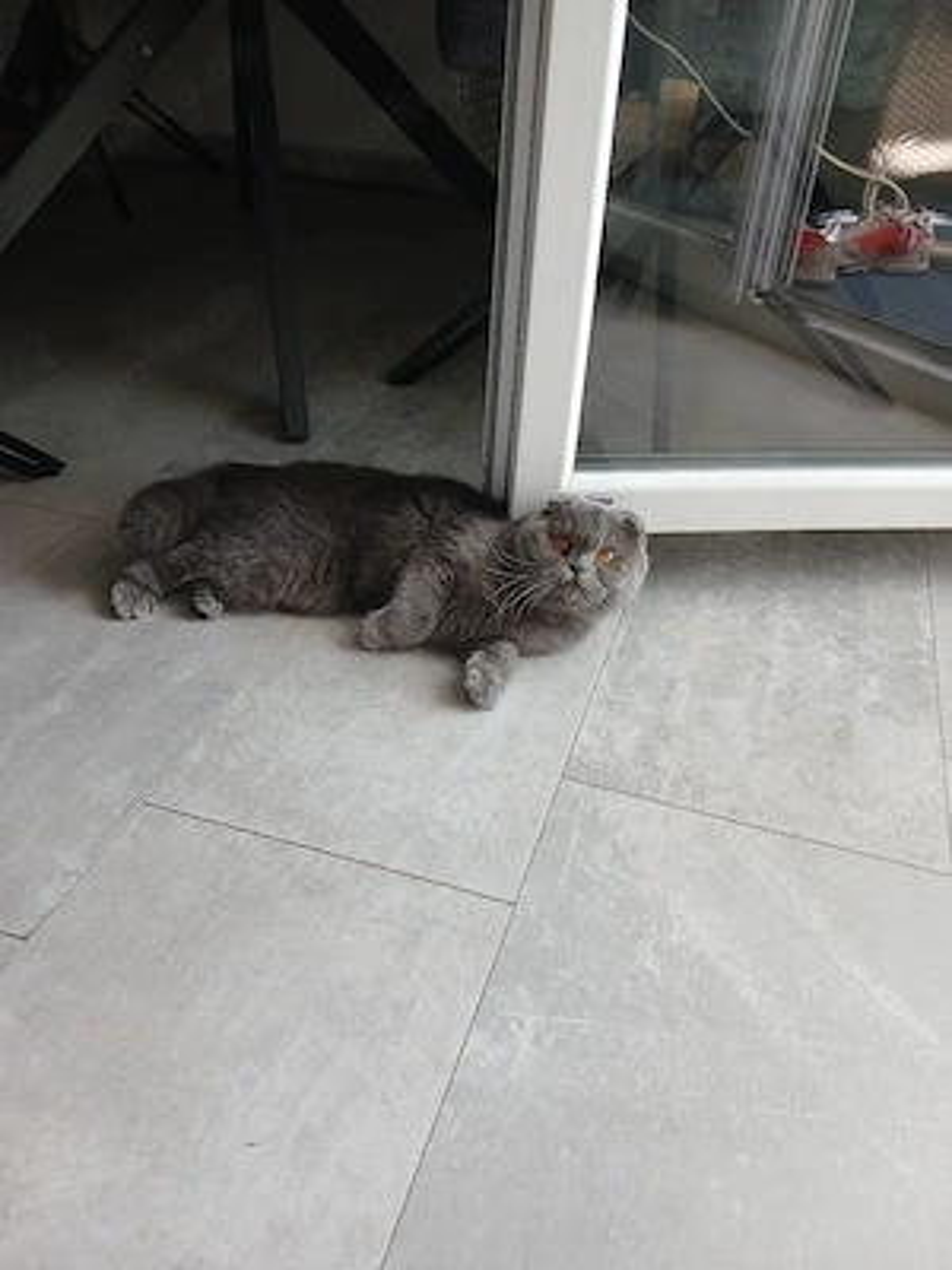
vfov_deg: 65.3
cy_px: 635
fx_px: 990
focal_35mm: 27
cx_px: 476
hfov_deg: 51.4
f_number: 1.8
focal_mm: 3.98
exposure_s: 1/60.2
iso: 100
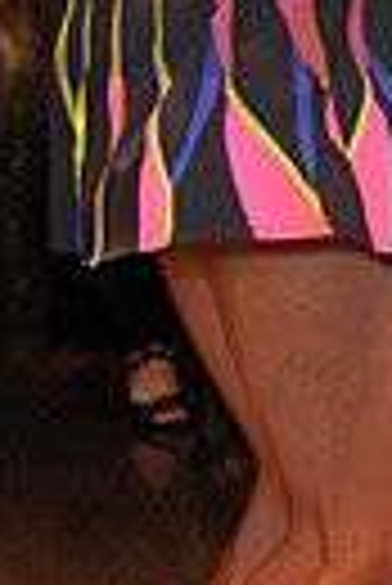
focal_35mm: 187
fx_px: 3046
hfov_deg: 7.2
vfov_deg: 10.8
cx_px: 579
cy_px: -72
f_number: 4
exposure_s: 1/125
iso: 4000
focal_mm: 42
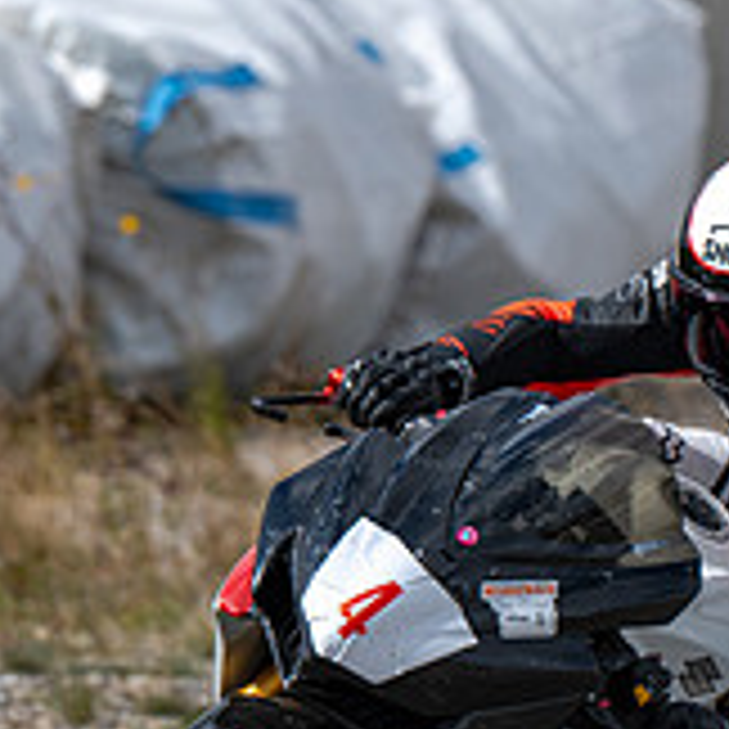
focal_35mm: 1403
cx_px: 598
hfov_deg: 1.2
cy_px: 680
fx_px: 33428
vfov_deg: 1.2
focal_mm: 400
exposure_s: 1/1250
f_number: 6
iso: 160
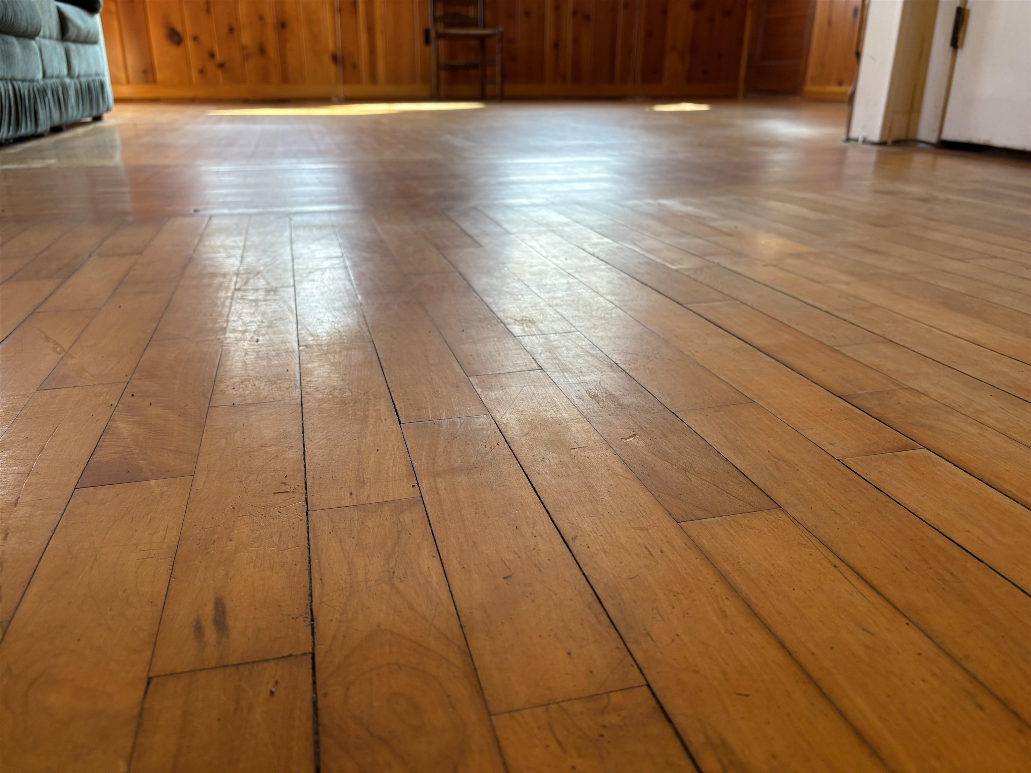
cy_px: 386
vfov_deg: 53.1
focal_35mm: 26
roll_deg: -0.9
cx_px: 516
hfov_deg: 67.3
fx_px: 774
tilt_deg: -19.7
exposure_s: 1/120
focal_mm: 5.96
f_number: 1.6
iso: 125
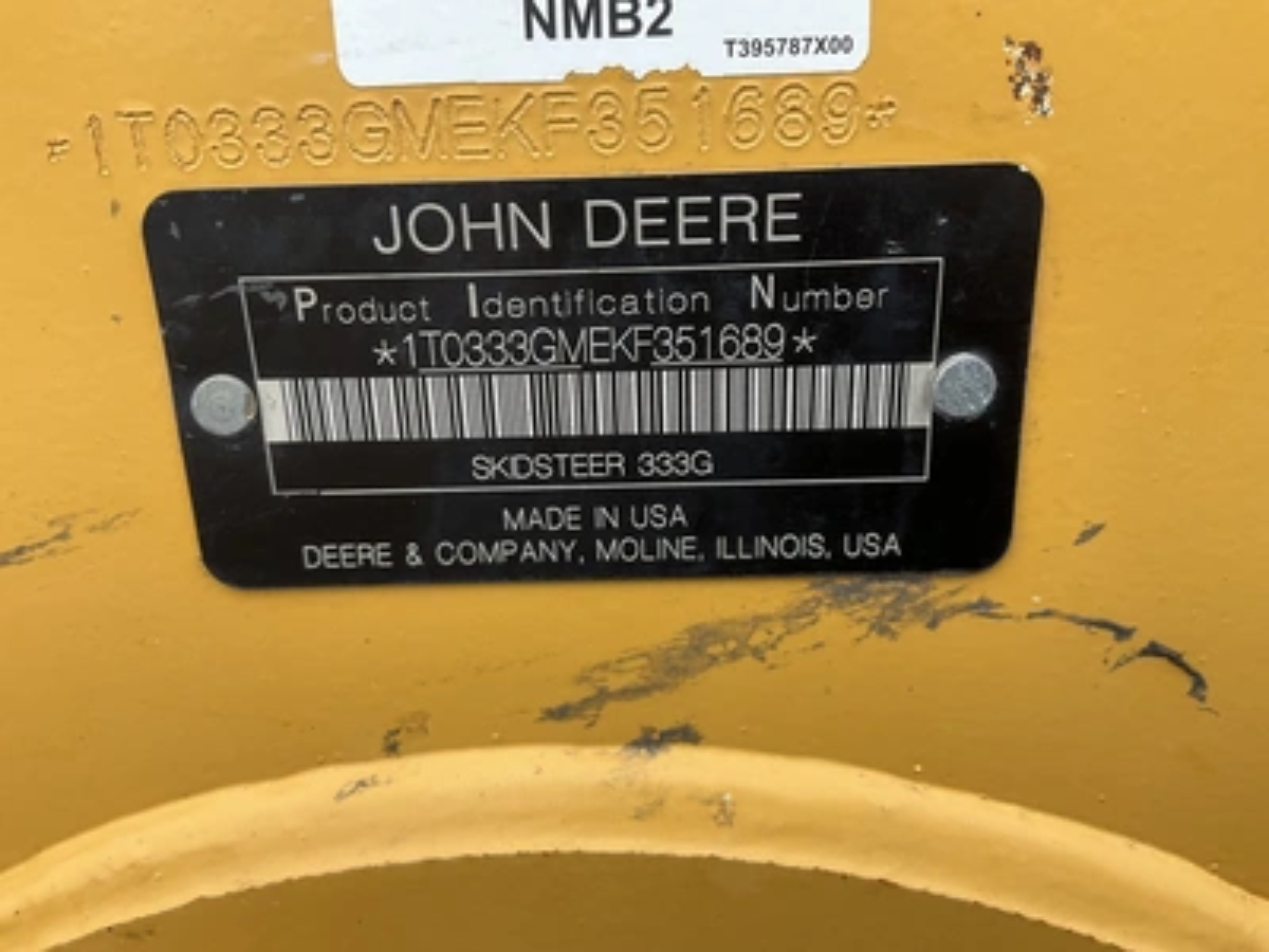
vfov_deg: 48.2
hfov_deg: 61.7
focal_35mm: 29
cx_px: 634
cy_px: 476
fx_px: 1063
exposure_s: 1/234
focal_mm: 3
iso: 20
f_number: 1.8
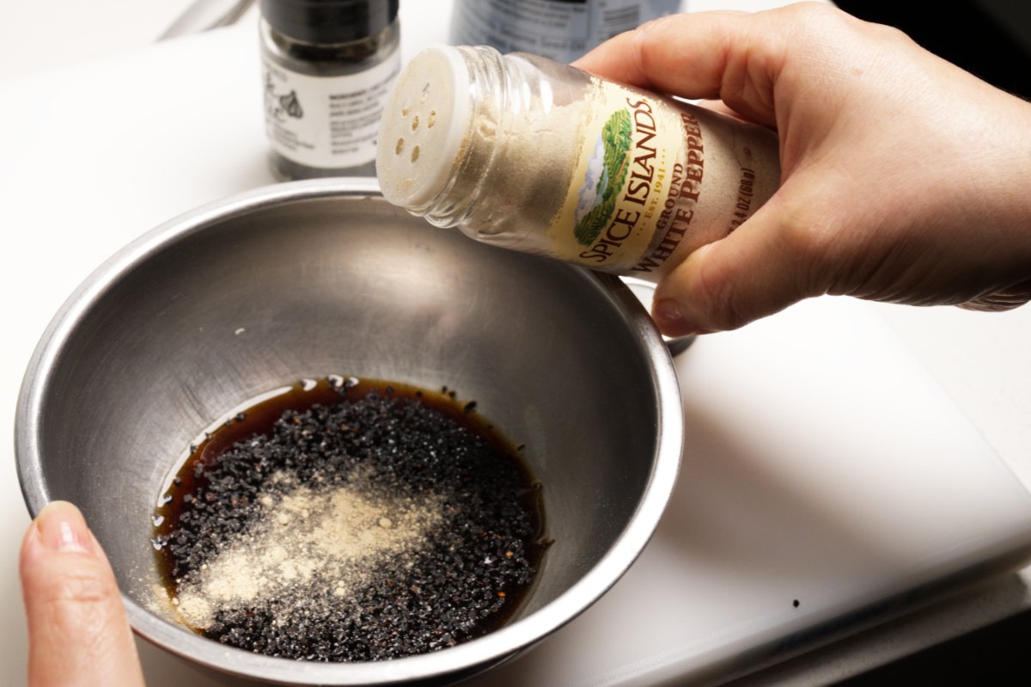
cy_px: 344
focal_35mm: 52
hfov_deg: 38.2
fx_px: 1489
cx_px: 516
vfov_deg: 26.0
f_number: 9
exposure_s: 1/1600
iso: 1600
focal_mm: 52
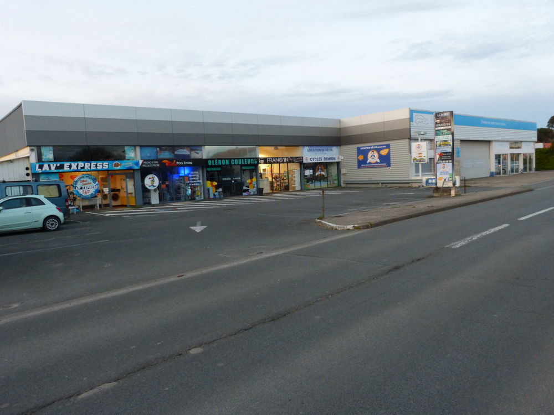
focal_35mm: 26
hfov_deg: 67.3
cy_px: 208
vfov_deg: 53.1
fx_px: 416
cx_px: 277
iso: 320
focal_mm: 4.5
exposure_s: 1/60
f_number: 2.8
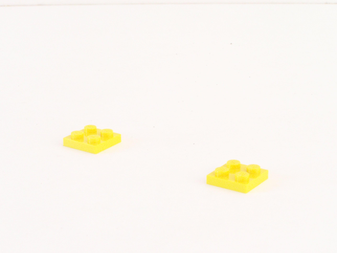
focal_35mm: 105
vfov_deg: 14.1
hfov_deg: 18.7
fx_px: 1022
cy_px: 126
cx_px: 168
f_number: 8
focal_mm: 17.5
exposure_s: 1/15
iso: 400
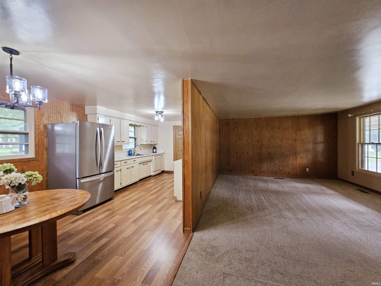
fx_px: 143
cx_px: 190
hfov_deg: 106.2
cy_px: 143
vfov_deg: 89.9
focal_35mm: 13
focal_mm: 2.2
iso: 250
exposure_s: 1/60.2
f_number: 2.2
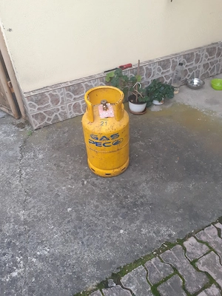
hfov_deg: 51.4
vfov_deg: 65.3
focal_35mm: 27
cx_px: 111
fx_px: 231
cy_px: 148
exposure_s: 1/50
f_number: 1.9
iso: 100
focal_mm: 3.6
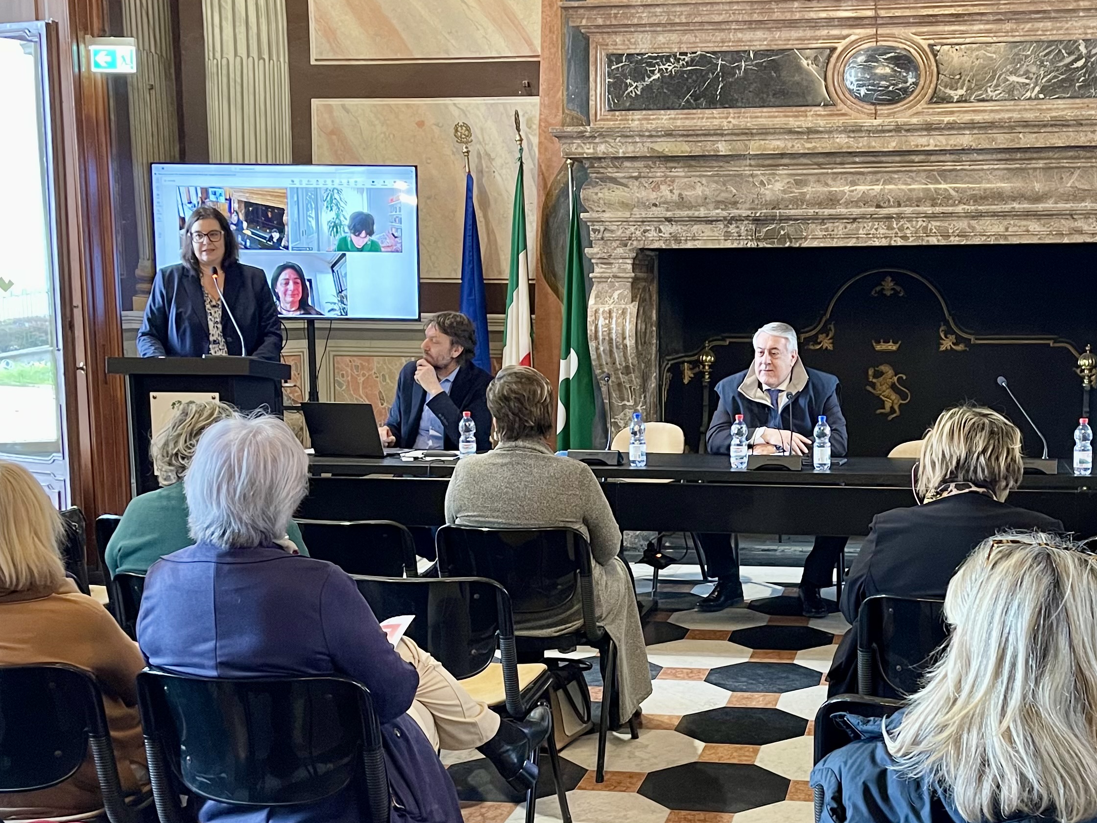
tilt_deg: -9.4
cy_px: 492
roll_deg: -0.4
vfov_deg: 32.1
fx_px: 1426
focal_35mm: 45
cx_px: 721
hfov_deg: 41.6
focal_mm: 5.1
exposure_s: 1/50
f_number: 1.6
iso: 400
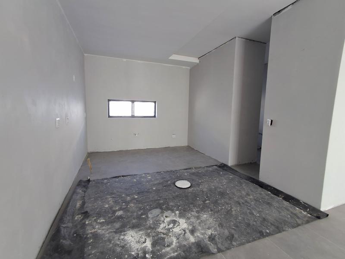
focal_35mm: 16
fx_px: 159
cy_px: 130
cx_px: 172
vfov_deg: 78.1
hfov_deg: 94.5
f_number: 2.2
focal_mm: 1.64
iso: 40
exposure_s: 1/50
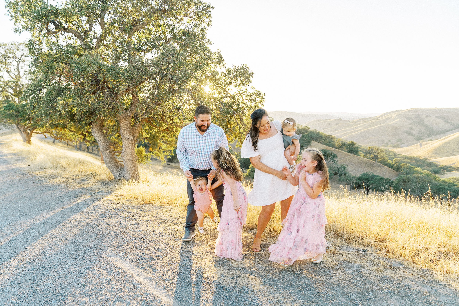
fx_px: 306
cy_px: 153
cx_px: 230
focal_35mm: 24
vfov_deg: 53.1
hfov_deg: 73.7
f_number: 2.8
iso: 400
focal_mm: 24
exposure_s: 1/640
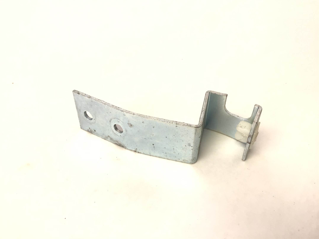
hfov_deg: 58.4
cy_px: 120
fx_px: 286
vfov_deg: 45.4
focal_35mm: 31
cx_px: 160
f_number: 2.4
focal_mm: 3.3
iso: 25
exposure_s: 1/50
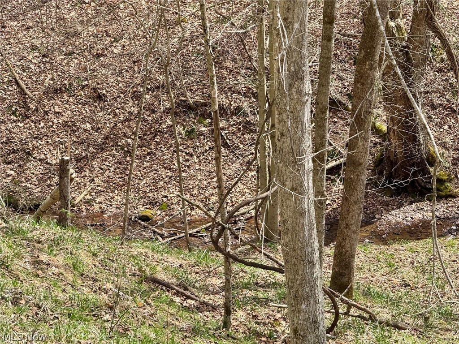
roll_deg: +1.0
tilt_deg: -26.8
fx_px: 1591
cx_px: 230
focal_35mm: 120
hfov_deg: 16.4
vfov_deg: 12.3
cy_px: 172
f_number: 2.8
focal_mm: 15.66
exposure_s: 1/404
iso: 50
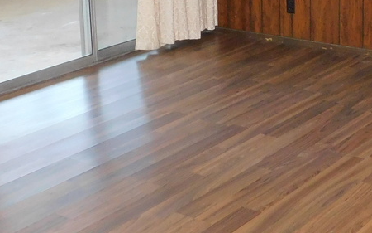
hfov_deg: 25.8
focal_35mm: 78
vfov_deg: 16.2
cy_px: -22
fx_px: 791
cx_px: 316
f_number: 3
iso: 400
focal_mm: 4
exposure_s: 1/30
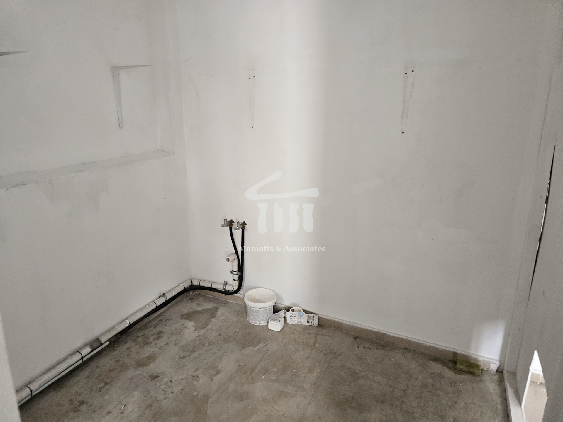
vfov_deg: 58.9
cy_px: 211
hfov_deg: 73.9
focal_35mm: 23
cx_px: 282
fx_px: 374
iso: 500
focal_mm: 6.3
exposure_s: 1/100
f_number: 1.7
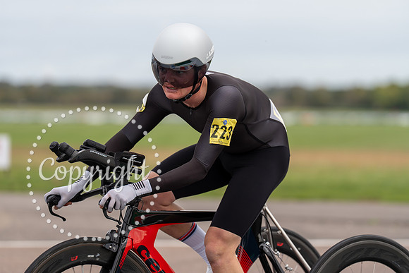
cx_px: 204
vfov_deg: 6.9
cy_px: 136
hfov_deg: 10.3
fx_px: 2273
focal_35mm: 200
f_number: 3.5
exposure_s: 1/1000
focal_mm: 200
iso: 160
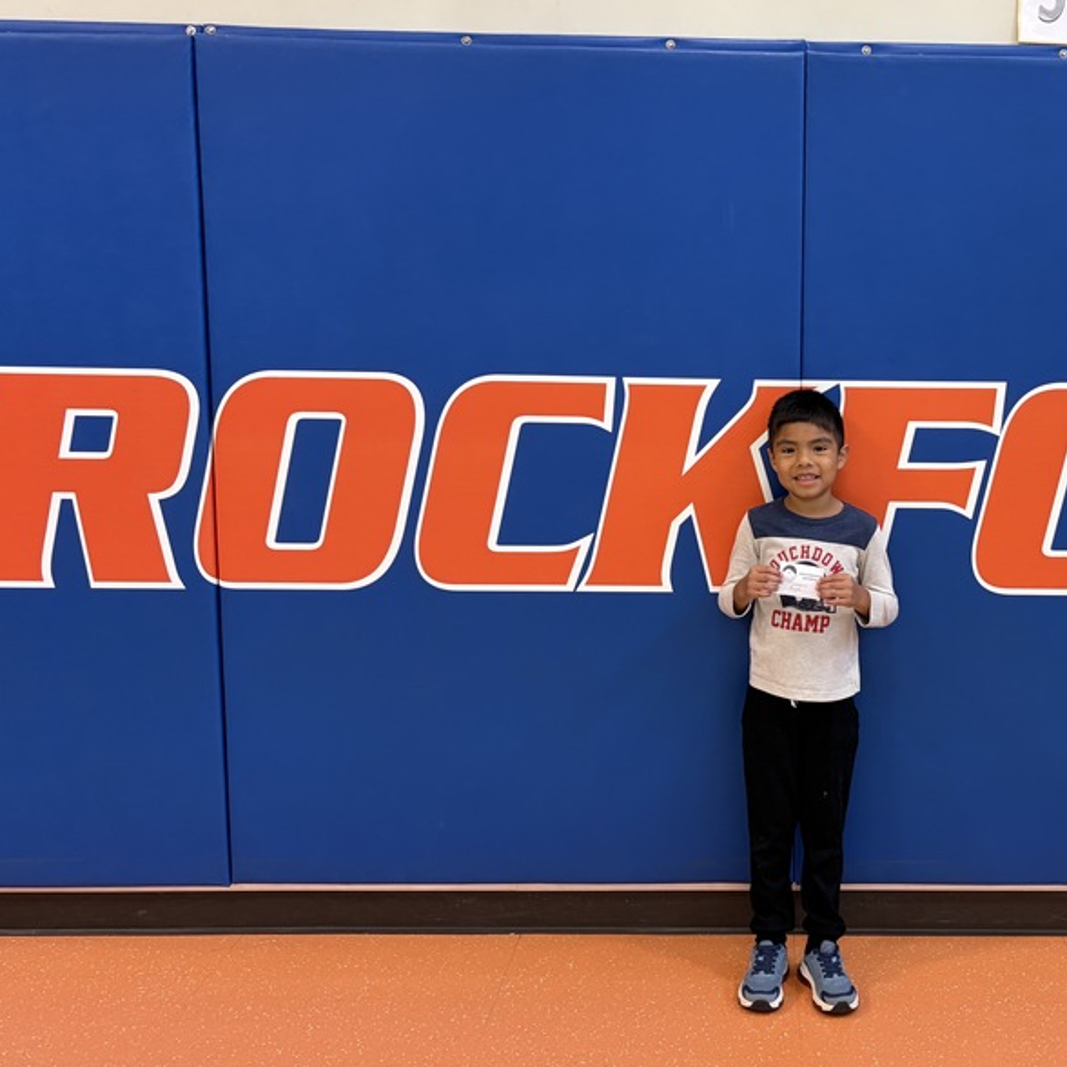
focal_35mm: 40
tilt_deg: -7.9
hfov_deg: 40.7
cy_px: 515
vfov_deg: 41.9
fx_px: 1395
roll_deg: -1.0
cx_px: 800
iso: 100
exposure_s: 1/60
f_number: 1.6
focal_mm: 5.96
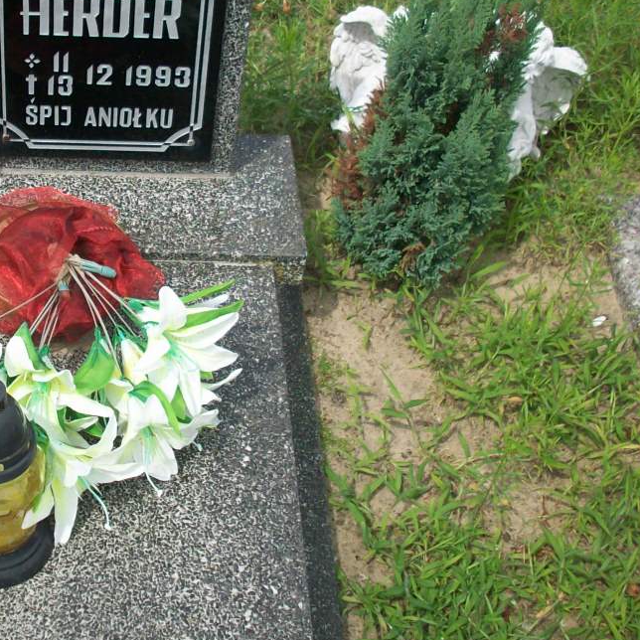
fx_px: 1360
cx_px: 124
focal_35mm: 65
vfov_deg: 26.3
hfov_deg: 26.0
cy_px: 210
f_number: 5.6
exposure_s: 1/280
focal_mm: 6.2
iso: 80
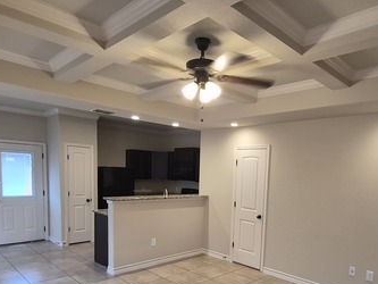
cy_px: 199
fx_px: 273
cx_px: 221
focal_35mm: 25
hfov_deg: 68.9
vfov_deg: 53.3
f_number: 2.2
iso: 200
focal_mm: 1.74
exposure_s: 1/60
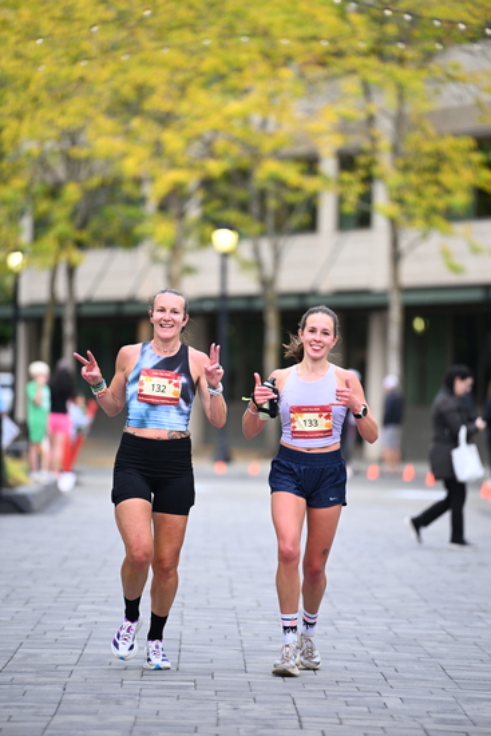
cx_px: 246
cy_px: 368
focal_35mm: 200
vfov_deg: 10.3
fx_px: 4089
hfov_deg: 6.9
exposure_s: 1/1600
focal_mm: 200
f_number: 2.8
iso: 1000
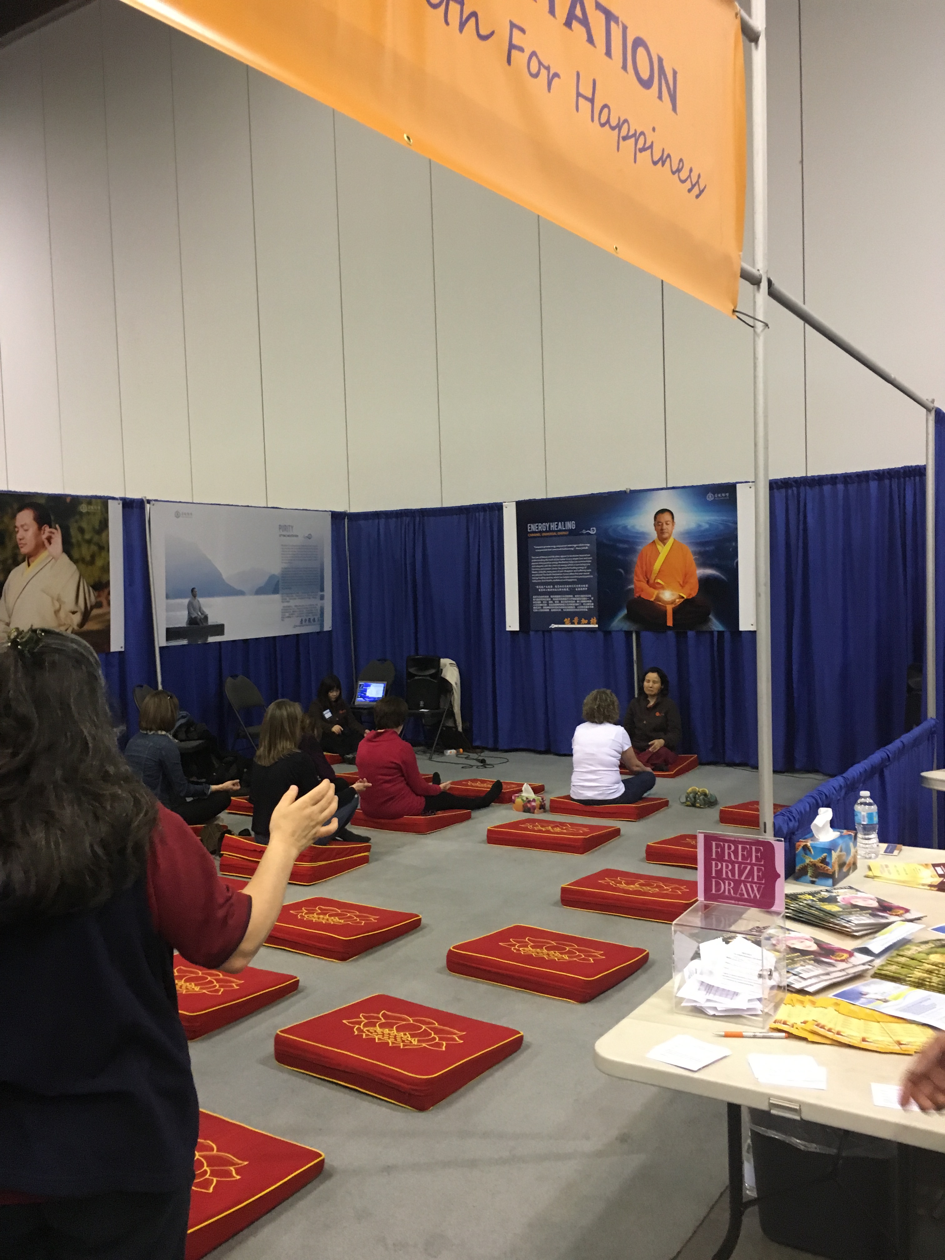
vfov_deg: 61.7
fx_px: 1056
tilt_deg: -3.7
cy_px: 630
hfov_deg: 48.2
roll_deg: +1.8
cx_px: 472
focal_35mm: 29
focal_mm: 4.15
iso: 200
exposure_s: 1/24
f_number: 2.2
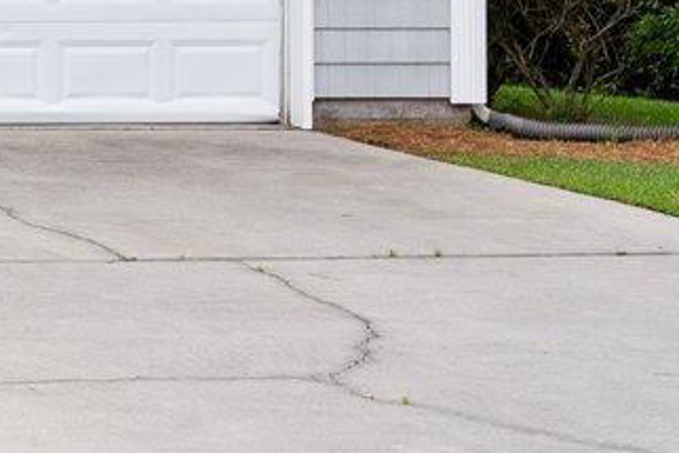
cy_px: -178
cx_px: -991
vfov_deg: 7.6
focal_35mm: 178
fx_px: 3359
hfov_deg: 10.0
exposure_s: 1/1000
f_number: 5.6
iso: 400
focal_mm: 28
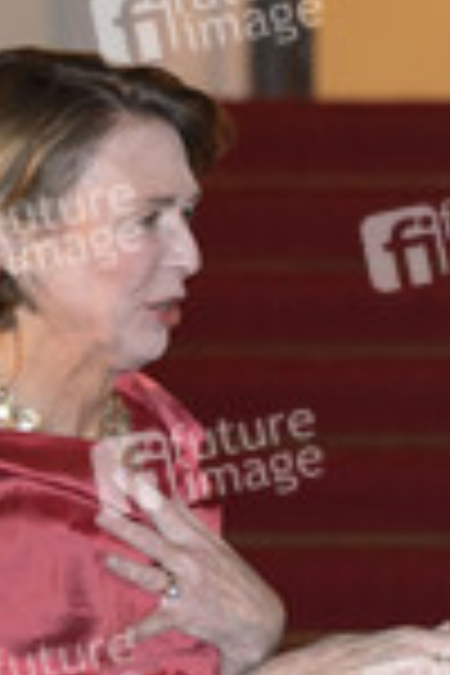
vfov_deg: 4.3
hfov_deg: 2.8
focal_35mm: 482
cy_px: 351
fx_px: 9037
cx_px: 538
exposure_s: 1/125
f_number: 5.6
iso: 2500
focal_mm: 160
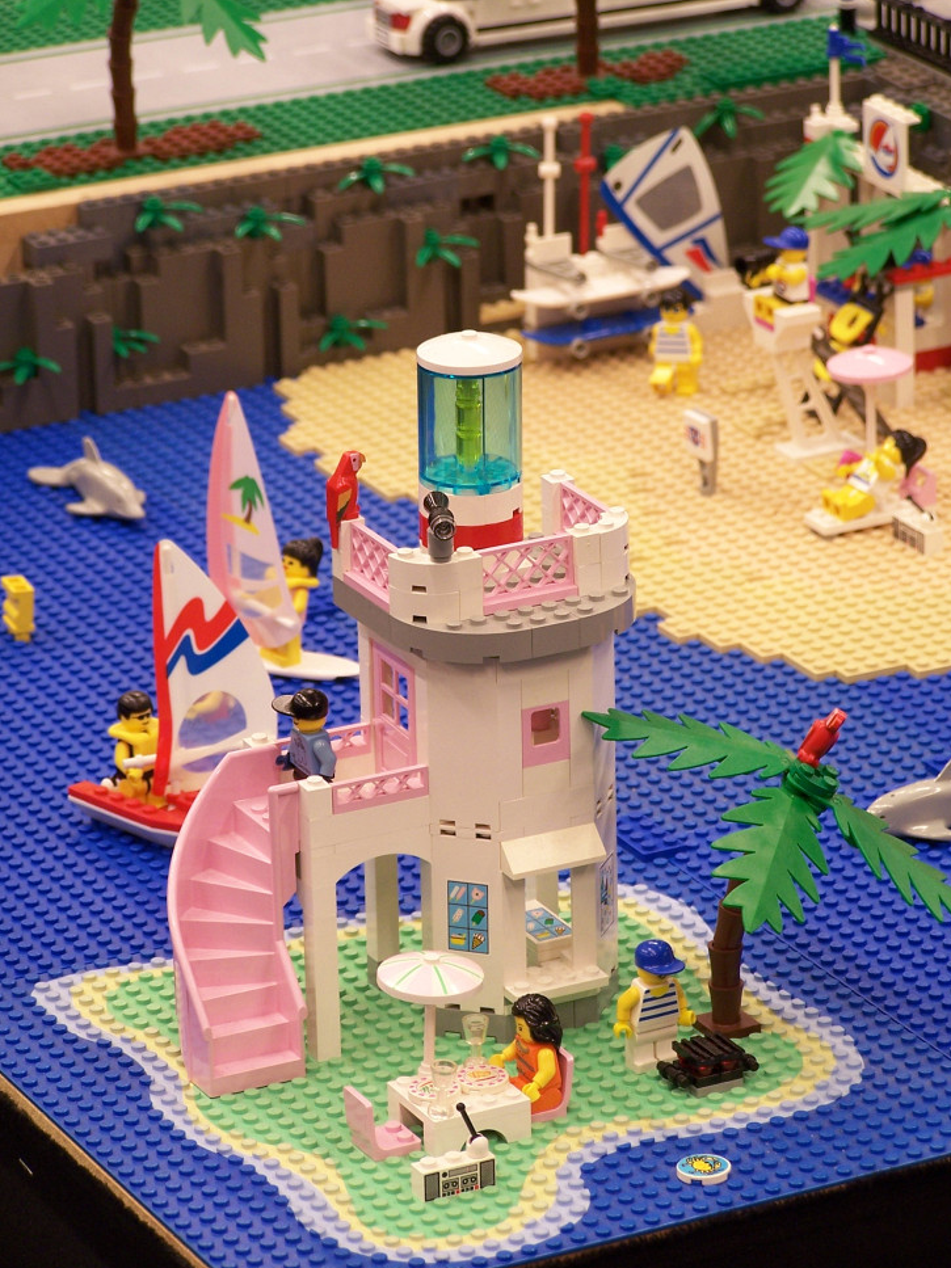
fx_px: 6558
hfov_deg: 8.3
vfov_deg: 11.0
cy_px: 606
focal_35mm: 179
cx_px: 483
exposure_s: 1/3
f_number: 3.2
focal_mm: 28
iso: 80
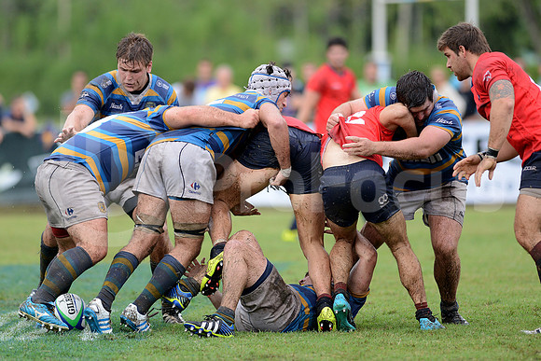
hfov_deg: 6.9
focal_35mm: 300
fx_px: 4509
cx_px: 270
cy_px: 180
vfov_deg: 4.6
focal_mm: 300
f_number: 2.8
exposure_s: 1/2000
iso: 560
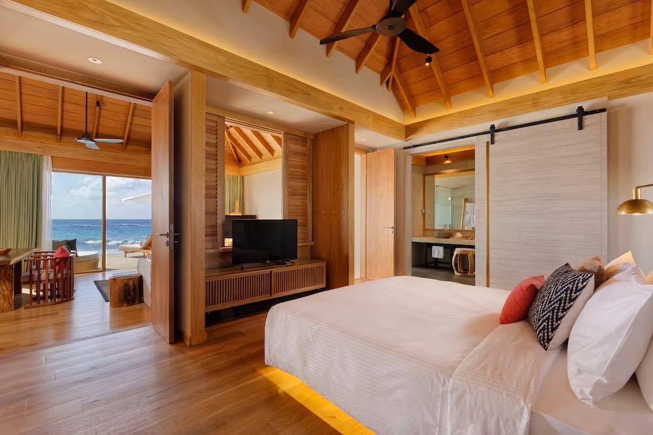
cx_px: 326
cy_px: 218
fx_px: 290
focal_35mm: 16
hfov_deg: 96.7
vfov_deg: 73.8
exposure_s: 1/500
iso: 320
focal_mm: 16
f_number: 13
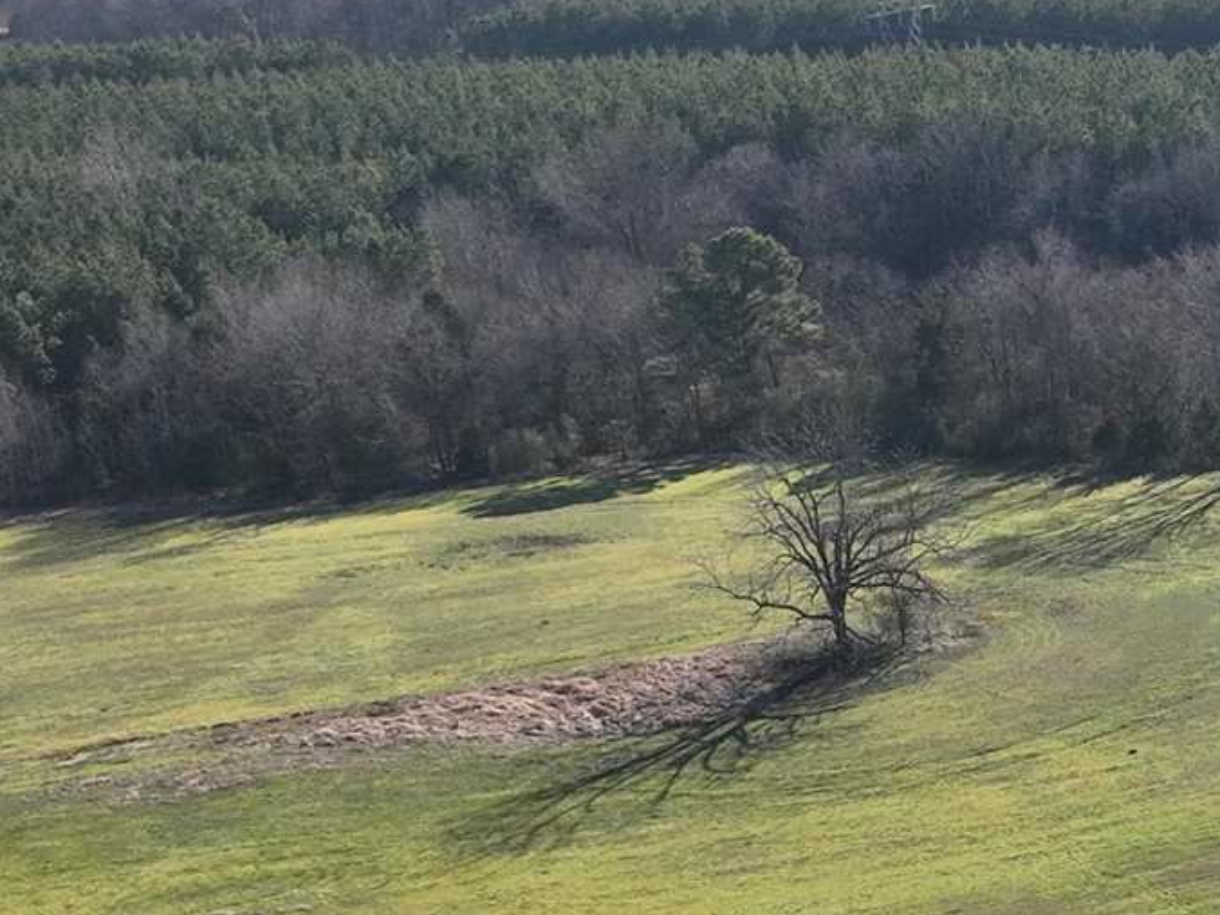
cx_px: 1440
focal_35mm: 109
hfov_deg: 17.3
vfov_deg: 13.5
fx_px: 3842
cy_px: 699
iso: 340
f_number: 2.8
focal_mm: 12.29
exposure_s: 1/120
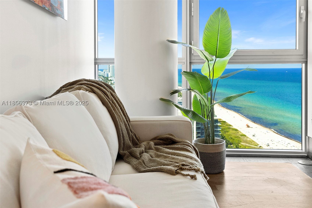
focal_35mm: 35
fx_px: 303
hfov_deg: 54.4
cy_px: 104
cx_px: 156
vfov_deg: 37.8
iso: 320
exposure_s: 1/20
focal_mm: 35
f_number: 8
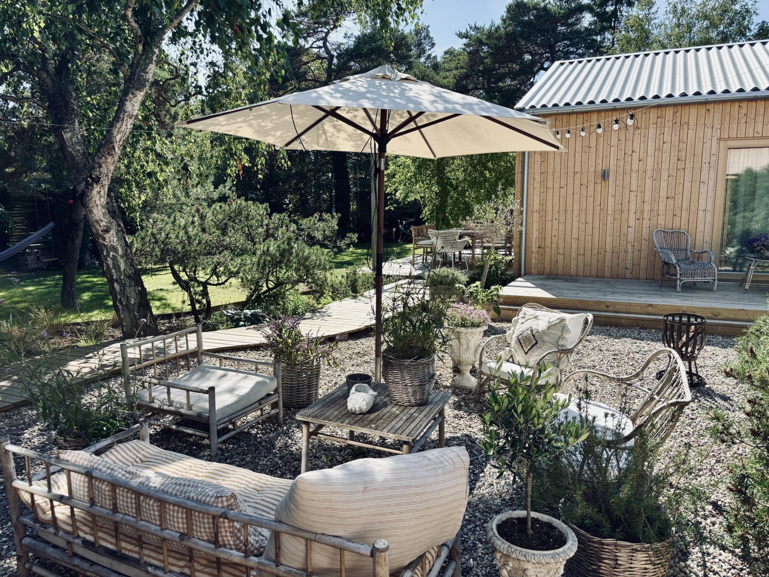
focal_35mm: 26
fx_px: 578
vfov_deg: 53.1
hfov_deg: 67.3
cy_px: 288
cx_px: 384
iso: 50
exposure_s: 1/1642
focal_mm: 5.96
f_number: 1.6
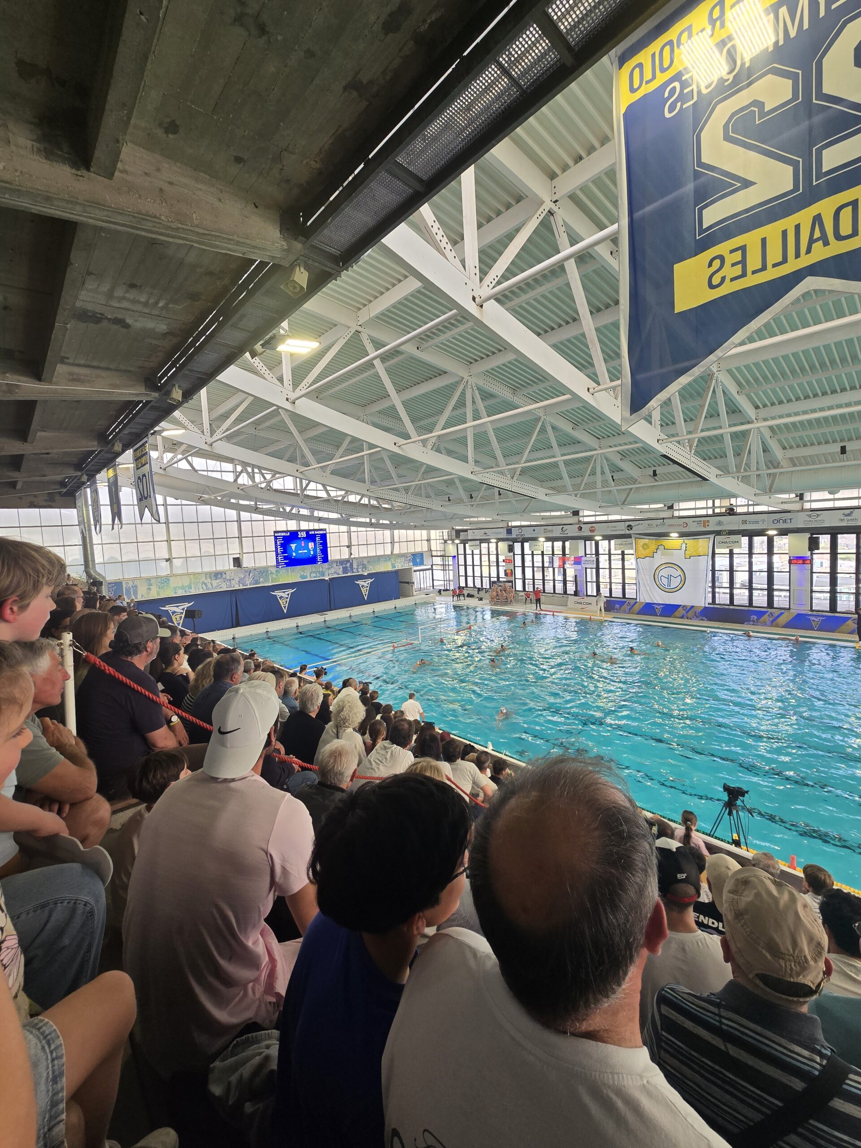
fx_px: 431
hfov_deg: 89.9
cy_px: 574
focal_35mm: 13
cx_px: 430
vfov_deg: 106.2
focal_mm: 2.2
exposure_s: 1/100
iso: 50
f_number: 2.2
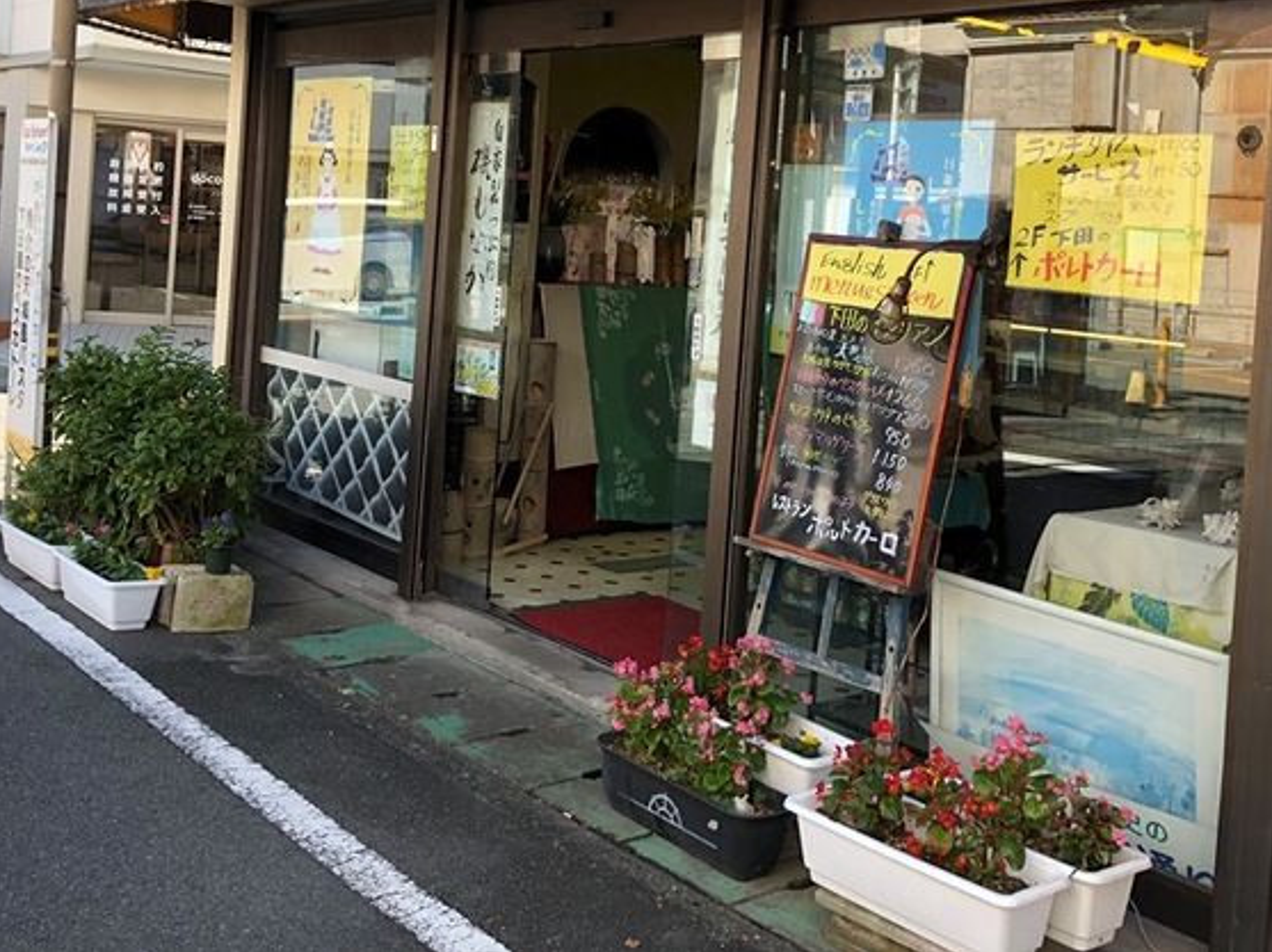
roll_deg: -2.8
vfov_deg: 34.5
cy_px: 257
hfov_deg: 45.8
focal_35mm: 41
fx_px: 1506
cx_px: 631
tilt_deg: +0.6
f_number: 1.8
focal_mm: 3.99
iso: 20
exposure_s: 1/294
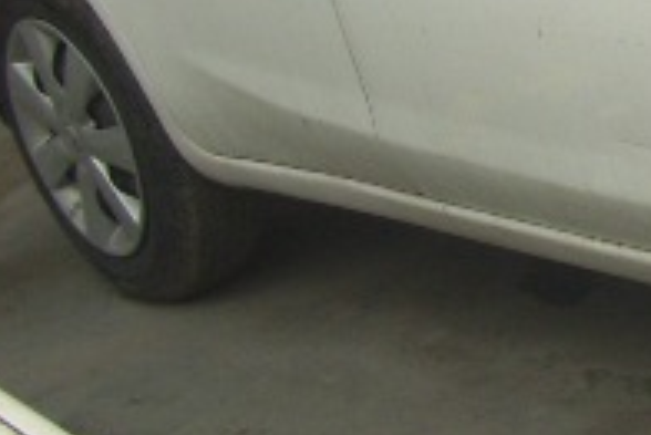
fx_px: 2606
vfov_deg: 9.5
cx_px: 1229
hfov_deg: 12.7
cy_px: 37
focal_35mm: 144
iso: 80
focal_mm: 5.7
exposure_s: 1/400
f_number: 2.9
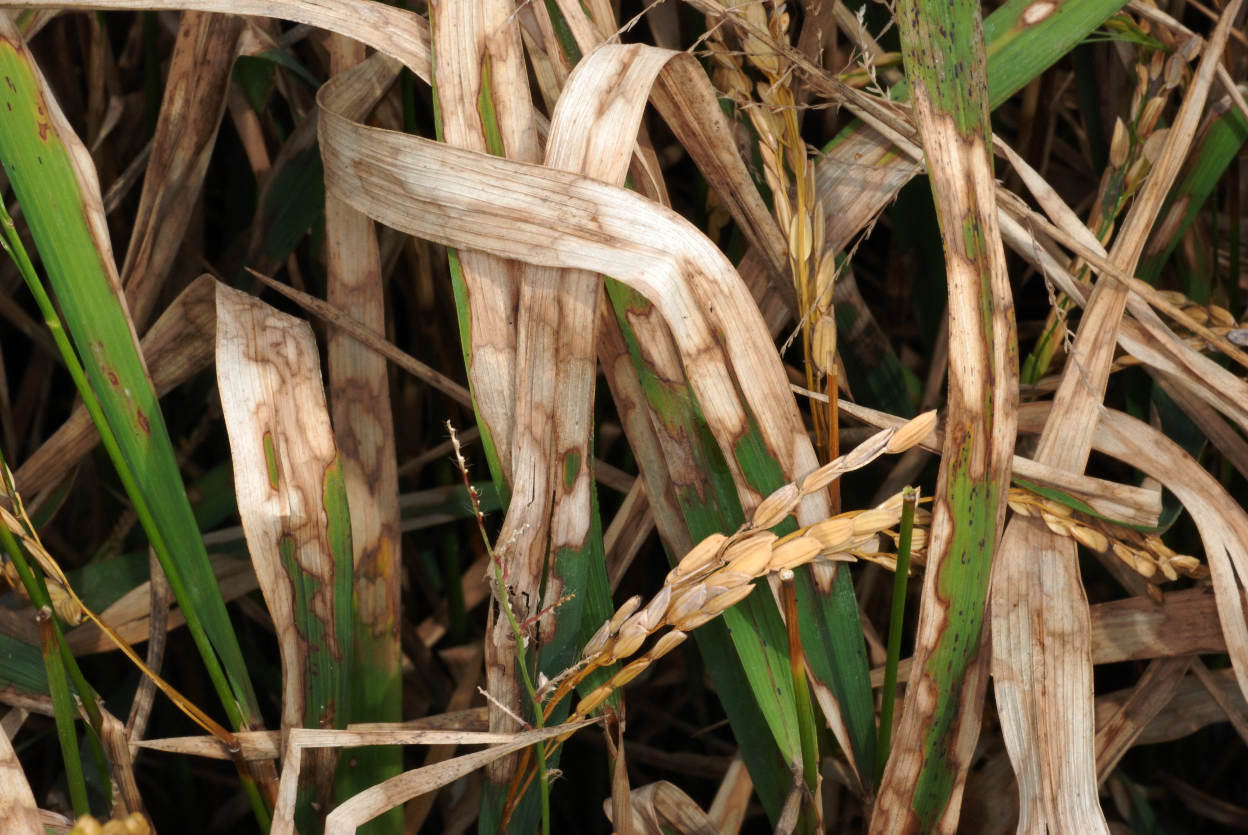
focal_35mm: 90
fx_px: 3124
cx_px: 624
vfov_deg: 15.2
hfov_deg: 22.6
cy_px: 418
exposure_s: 1/60
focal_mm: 60
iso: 400
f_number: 36
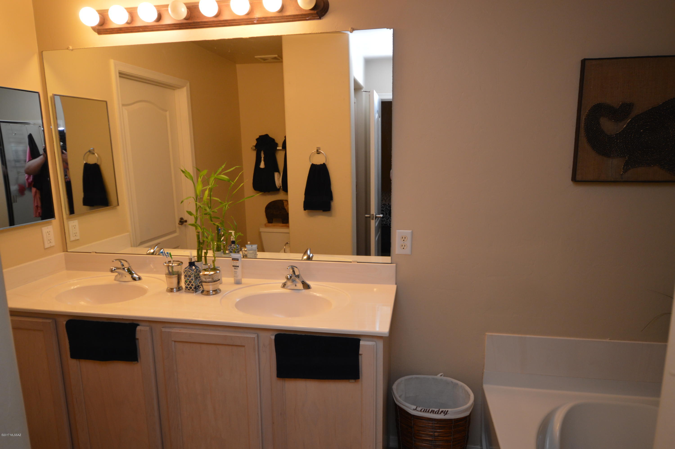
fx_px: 421
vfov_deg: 56.0
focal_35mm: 22
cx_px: 338
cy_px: 224
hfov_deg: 77.4
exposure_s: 1/60
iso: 500
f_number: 4
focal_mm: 15
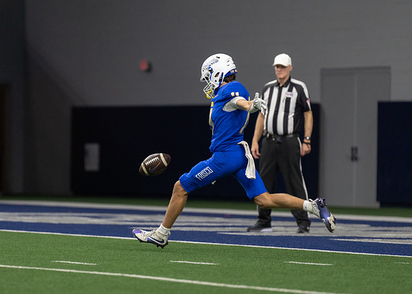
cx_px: 153
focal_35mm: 282
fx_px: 3302
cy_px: 131
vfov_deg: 5.1
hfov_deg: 7.1
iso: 1600
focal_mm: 200
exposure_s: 1/1250
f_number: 2.8
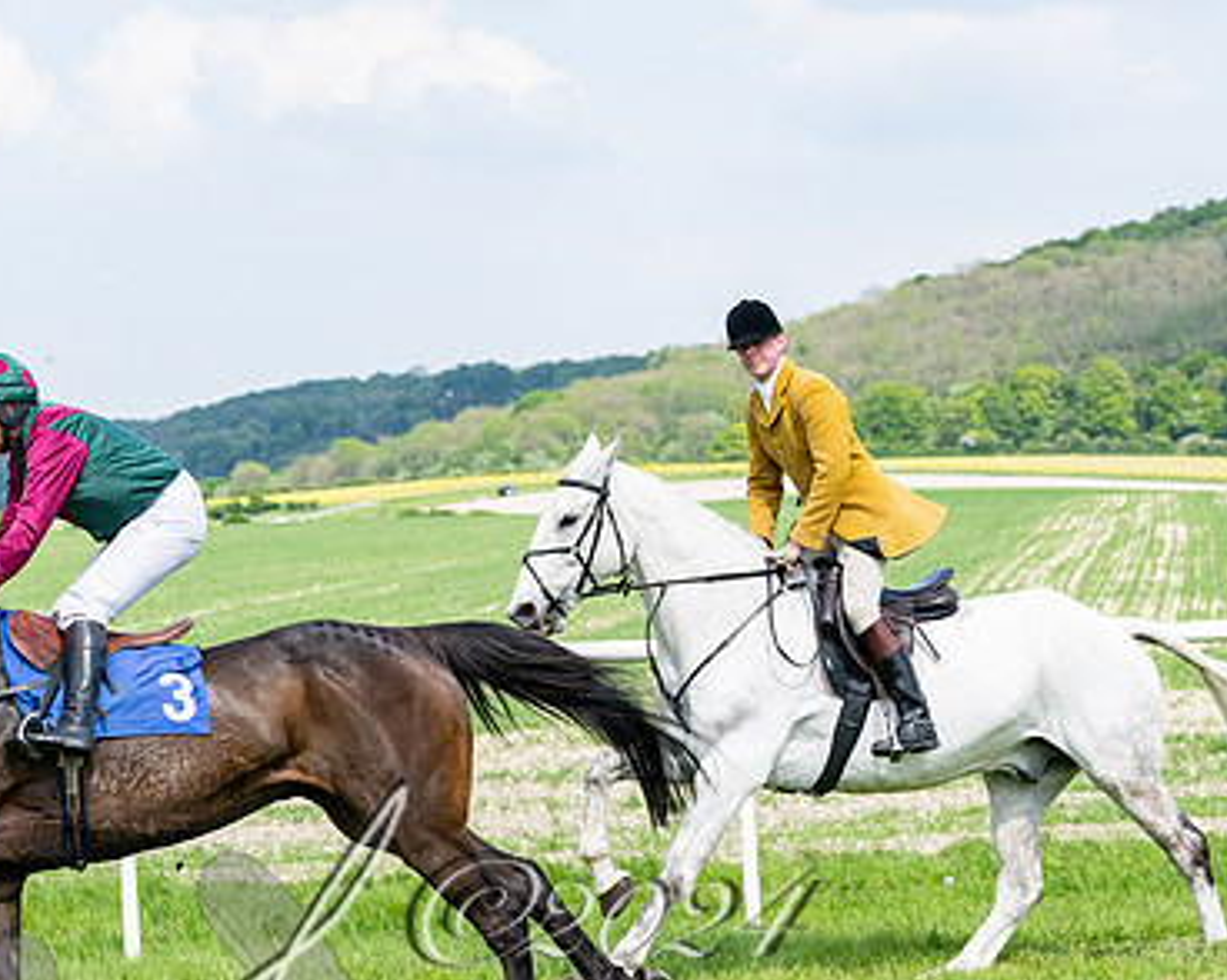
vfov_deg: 12.4
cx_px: 295
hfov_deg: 15.4
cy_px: 672
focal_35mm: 124
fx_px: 4501
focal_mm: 70
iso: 400
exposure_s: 1/2000
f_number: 5
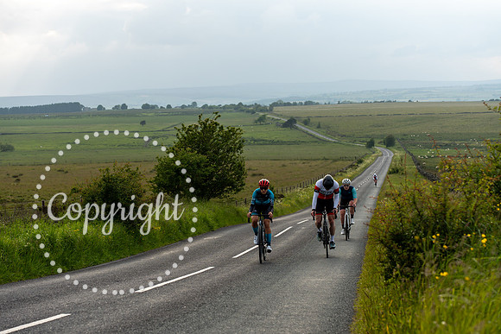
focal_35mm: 75
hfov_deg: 27.0
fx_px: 1044
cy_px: 167
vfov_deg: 18.2
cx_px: 250
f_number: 5.6
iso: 200
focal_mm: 75
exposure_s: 1/500
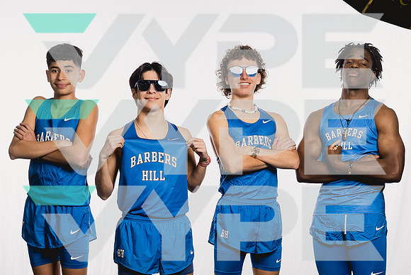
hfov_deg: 20.0
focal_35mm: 102
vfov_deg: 13.4
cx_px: 227
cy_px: 204
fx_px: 1168
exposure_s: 1/250
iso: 640
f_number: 5.6
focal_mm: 61
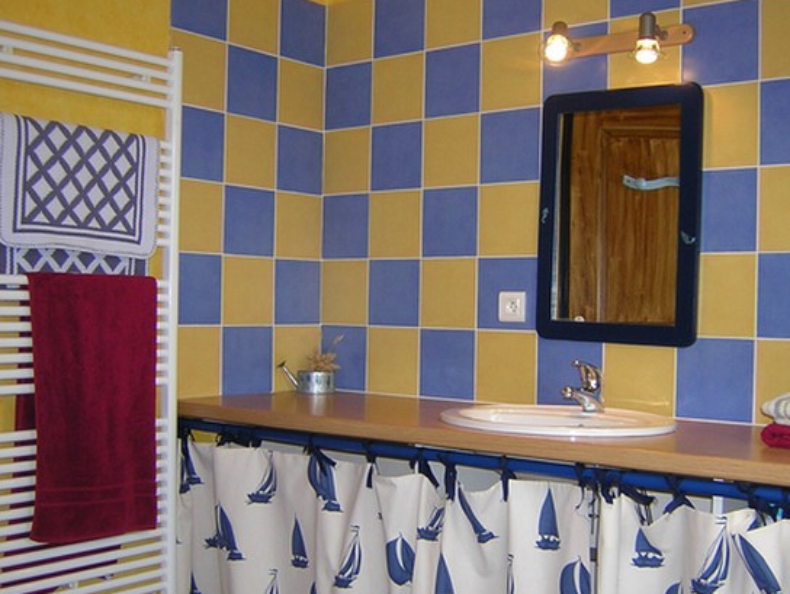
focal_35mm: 43
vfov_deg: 33.6
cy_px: 301
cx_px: 449
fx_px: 982
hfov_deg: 43.7
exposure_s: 1/60.1
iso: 161
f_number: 2.6
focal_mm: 4.7
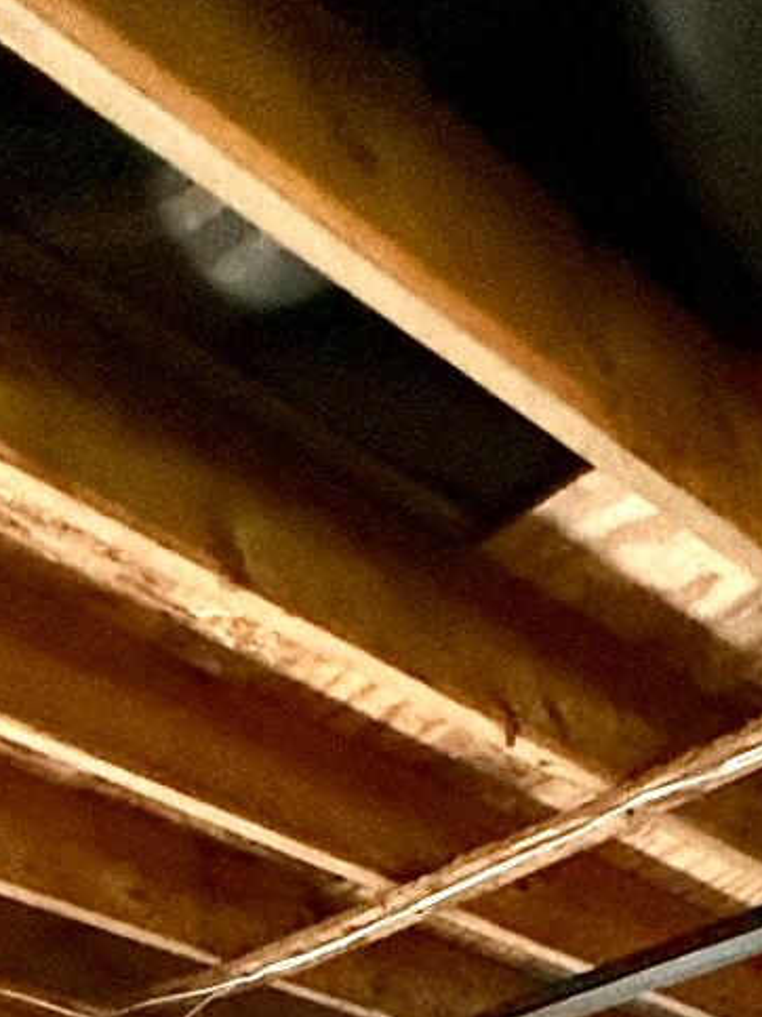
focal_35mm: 58
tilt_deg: -8.4
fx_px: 1703
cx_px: 1017
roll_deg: -0.5
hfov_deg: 22.3
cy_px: 1948
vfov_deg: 20.2
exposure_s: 1/60
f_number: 2.2
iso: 500
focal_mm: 2.22
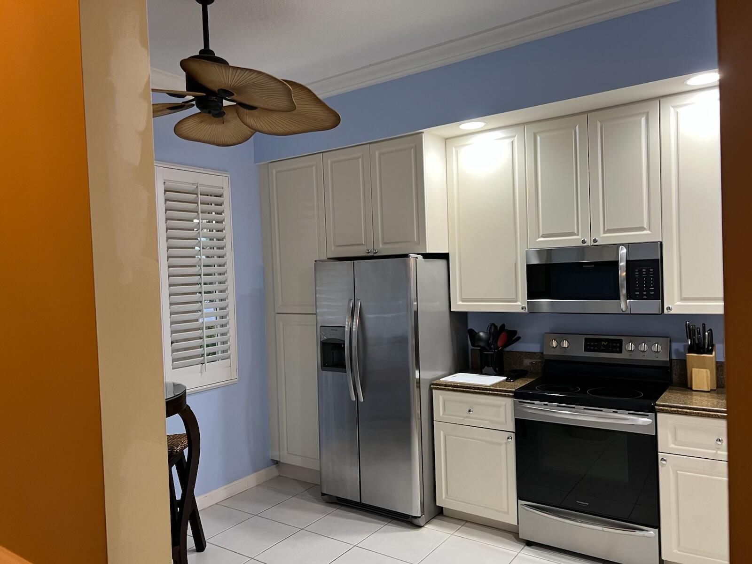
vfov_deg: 53.1
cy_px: 282
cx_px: 376
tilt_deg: -1.1
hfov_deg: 67.3
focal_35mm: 26
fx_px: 565
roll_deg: +3.4
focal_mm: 5.7
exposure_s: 1/60
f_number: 1.5
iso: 125
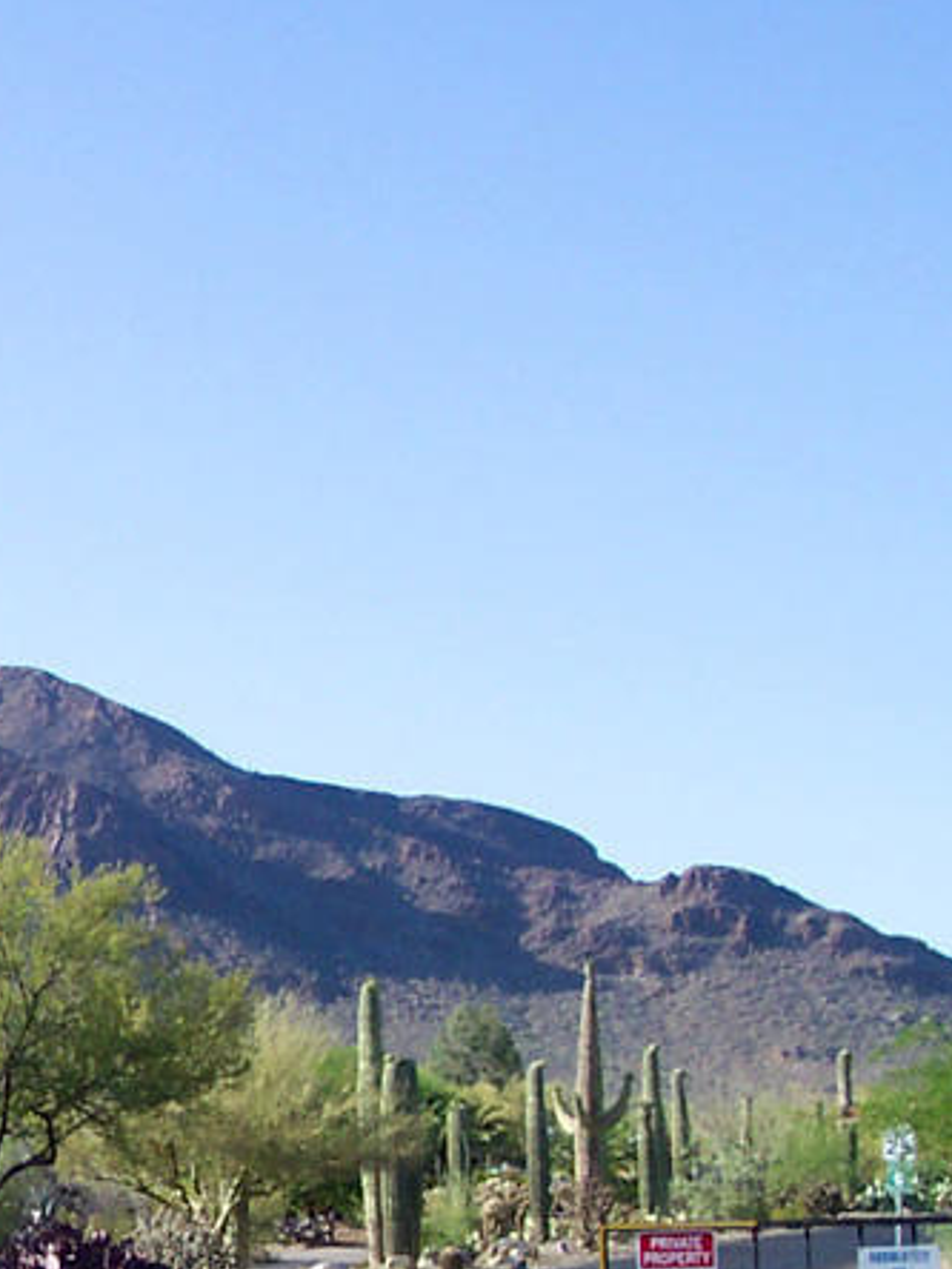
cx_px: 100
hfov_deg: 19.5
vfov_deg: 26.3
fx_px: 2714
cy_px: 715
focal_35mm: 74
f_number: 4.8
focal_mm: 8
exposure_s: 1/350
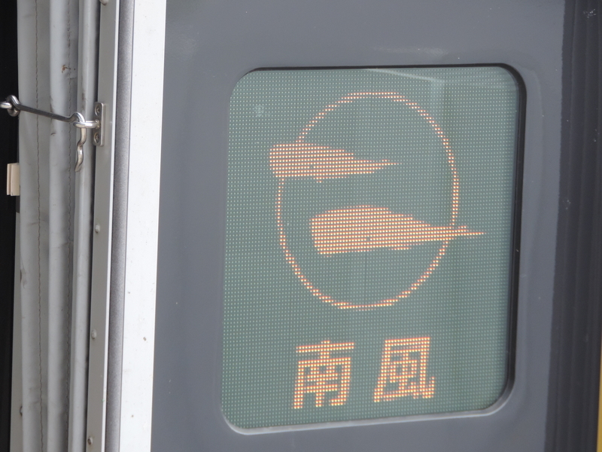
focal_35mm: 200
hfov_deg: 9.9
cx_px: 301
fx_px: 3478
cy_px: 226
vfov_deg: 7.4
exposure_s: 1/125
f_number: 4.6
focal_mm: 35.6
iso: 320
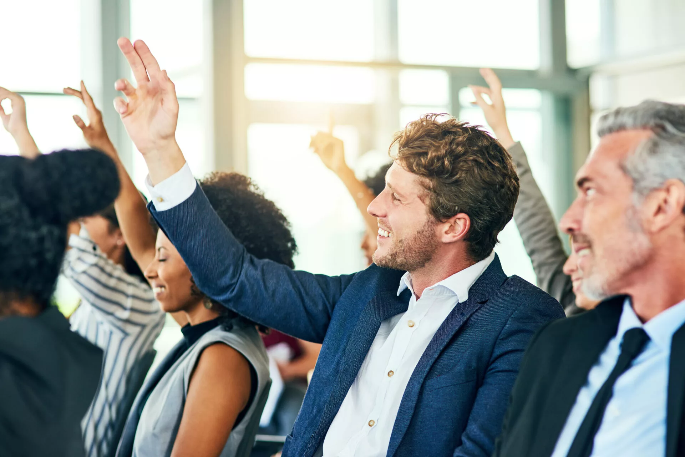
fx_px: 1618
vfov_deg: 16.1
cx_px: 342
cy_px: 228
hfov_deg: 23.9
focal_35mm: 85
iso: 400
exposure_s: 1/250
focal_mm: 85
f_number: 2.8
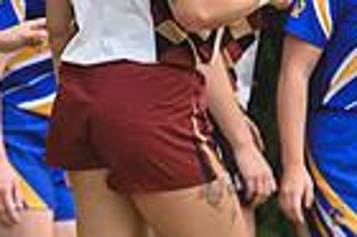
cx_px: 347
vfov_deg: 0.5
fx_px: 27665
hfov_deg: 0.7
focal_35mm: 2793
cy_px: 119
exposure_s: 1/1000
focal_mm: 320
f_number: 5.6
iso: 320
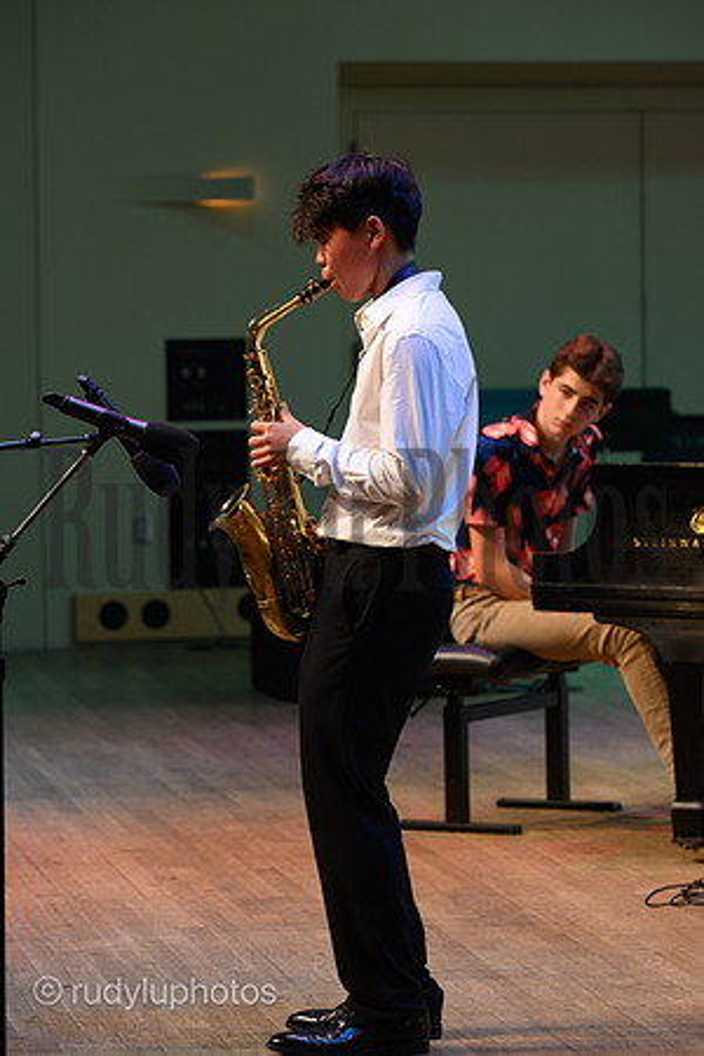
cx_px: 352
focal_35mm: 165
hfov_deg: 8.3
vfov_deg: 12.5
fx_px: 4840
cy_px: 528
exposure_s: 1/125
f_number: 6.3
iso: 1000
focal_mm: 165
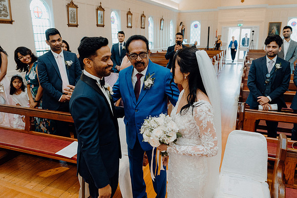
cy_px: 99
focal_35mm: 29
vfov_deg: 45.0
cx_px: 148
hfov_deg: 63.6
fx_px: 239
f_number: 3.5
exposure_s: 1/250
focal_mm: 29
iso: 2500
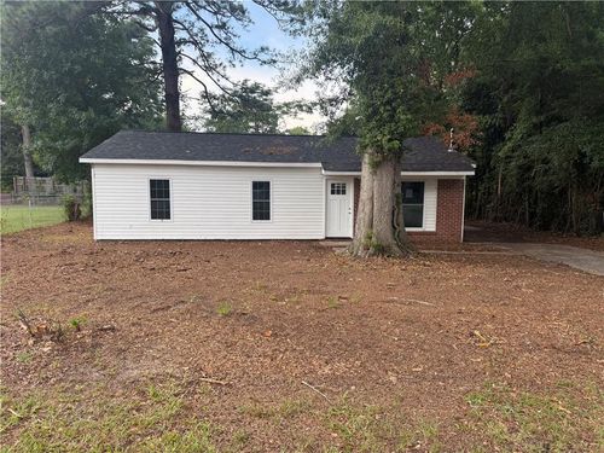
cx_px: 302
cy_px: 226
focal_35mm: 24
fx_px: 419
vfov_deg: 56.8
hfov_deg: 71.6
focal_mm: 6.76
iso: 100
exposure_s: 1/955
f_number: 1.78
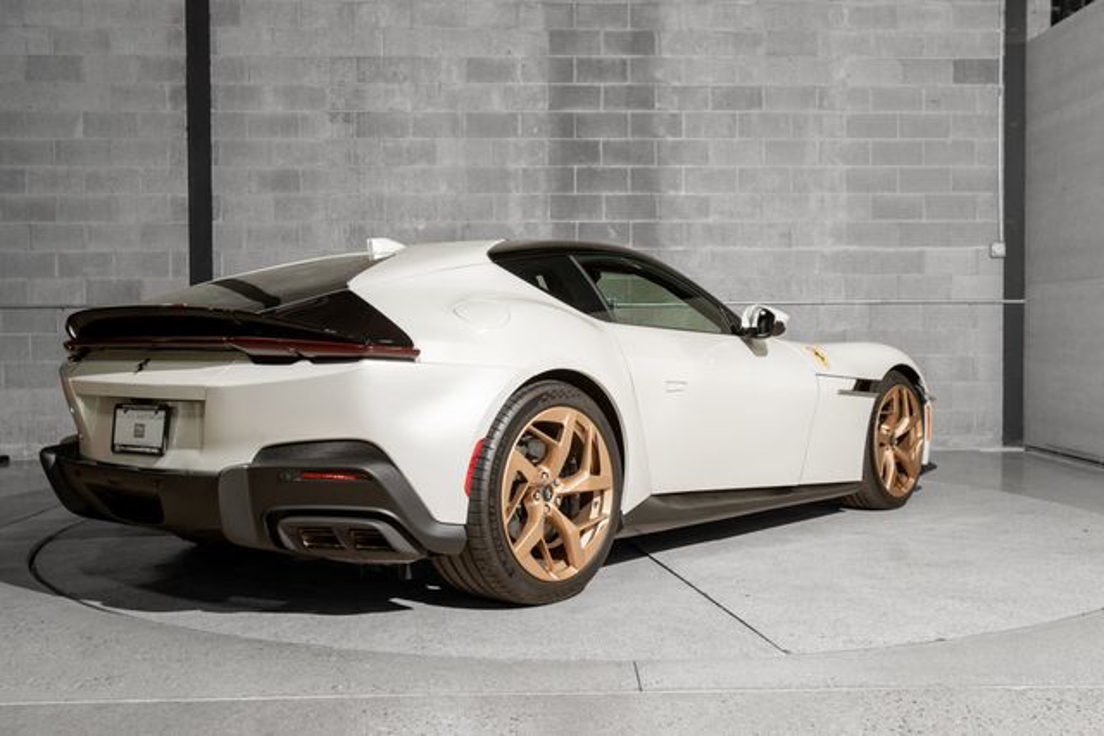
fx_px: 1189
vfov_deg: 34.4
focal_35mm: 39
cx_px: 591
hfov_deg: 49.8
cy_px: 360
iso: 640
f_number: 5
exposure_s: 1/160
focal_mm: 33
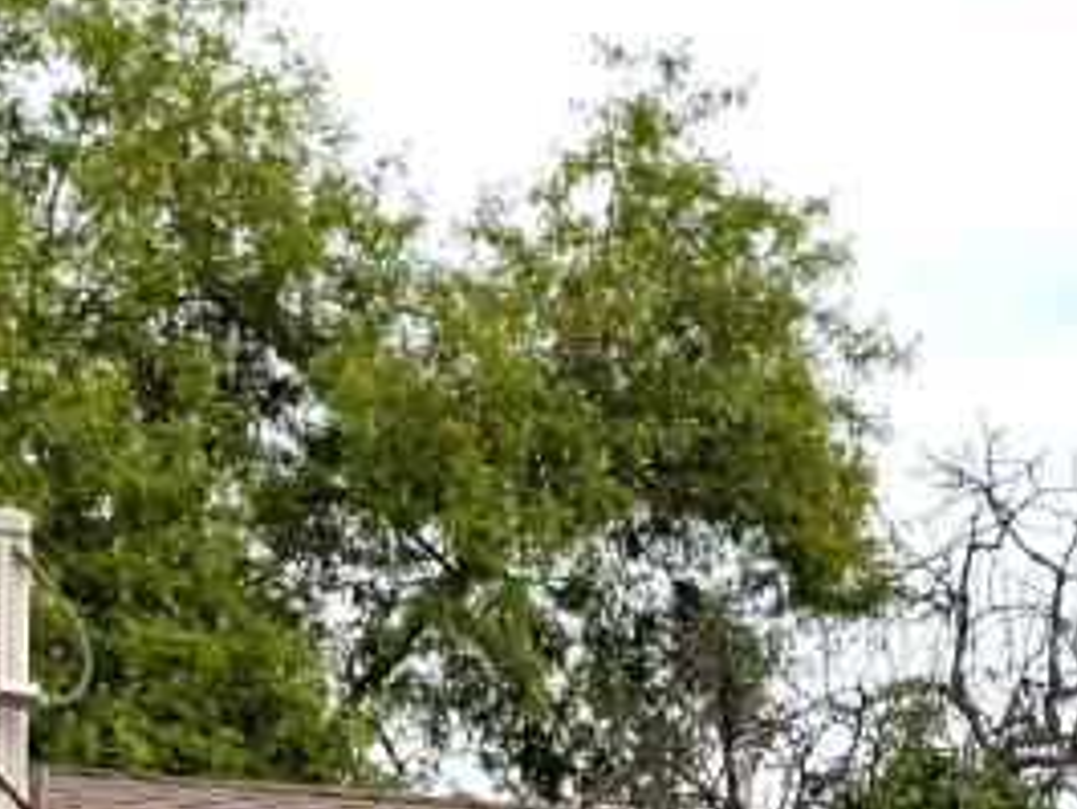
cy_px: 1083
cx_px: 366
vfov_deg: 10.6
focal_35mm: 136
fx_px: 4233
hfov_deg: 14.5
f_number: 1.78
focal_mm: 6.76
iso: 80
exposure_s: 1/1464
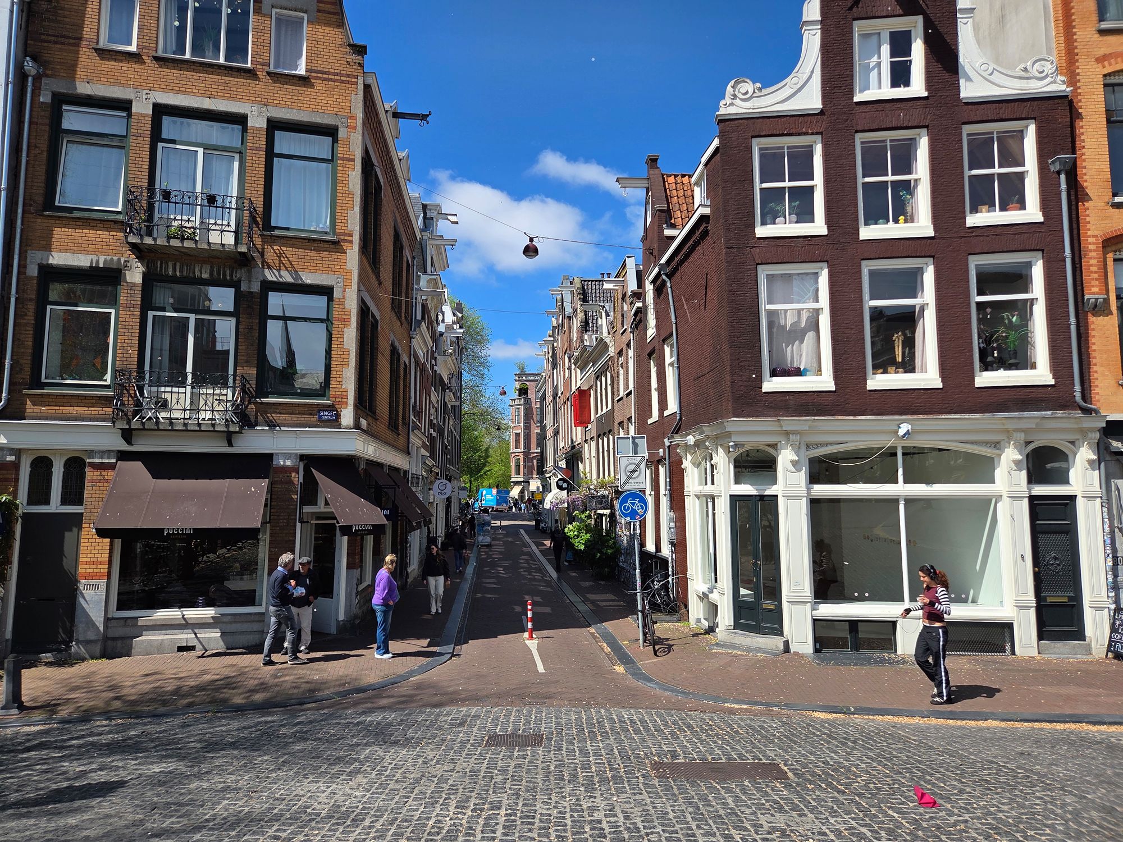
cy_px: 421
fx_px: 746
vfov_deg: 58.9
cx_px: 562
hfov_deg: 73.9
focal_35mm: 23
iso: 80
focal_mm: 5.4
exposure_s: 1/4559
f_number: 1.8
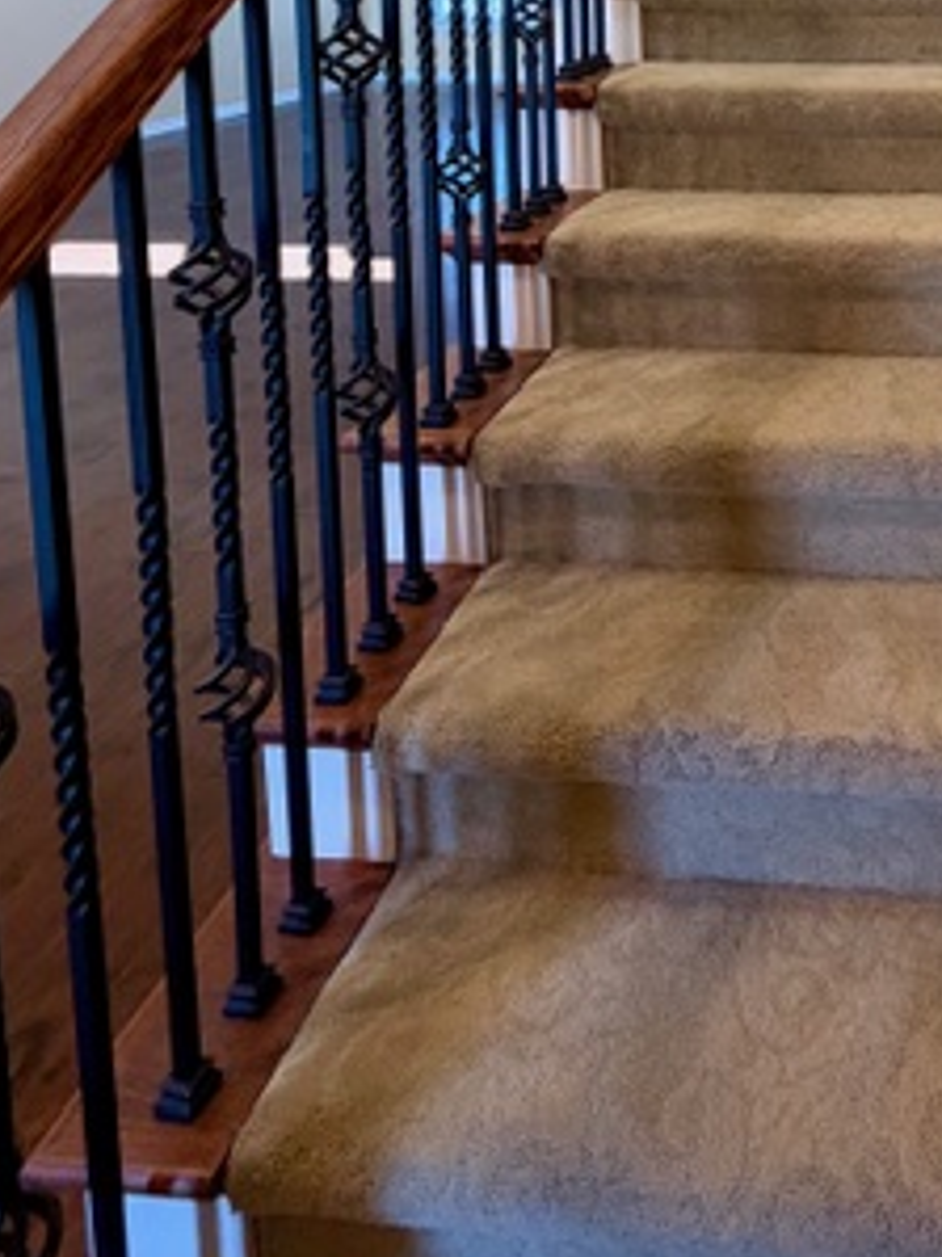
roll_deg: +0.0
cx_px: 866
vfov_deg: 50.8
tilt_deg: -5.5
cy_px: 59
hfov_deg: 42.5
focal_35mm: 30
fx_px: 1089
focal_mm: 2.22
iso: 320
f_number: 2.2
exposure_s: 1/60
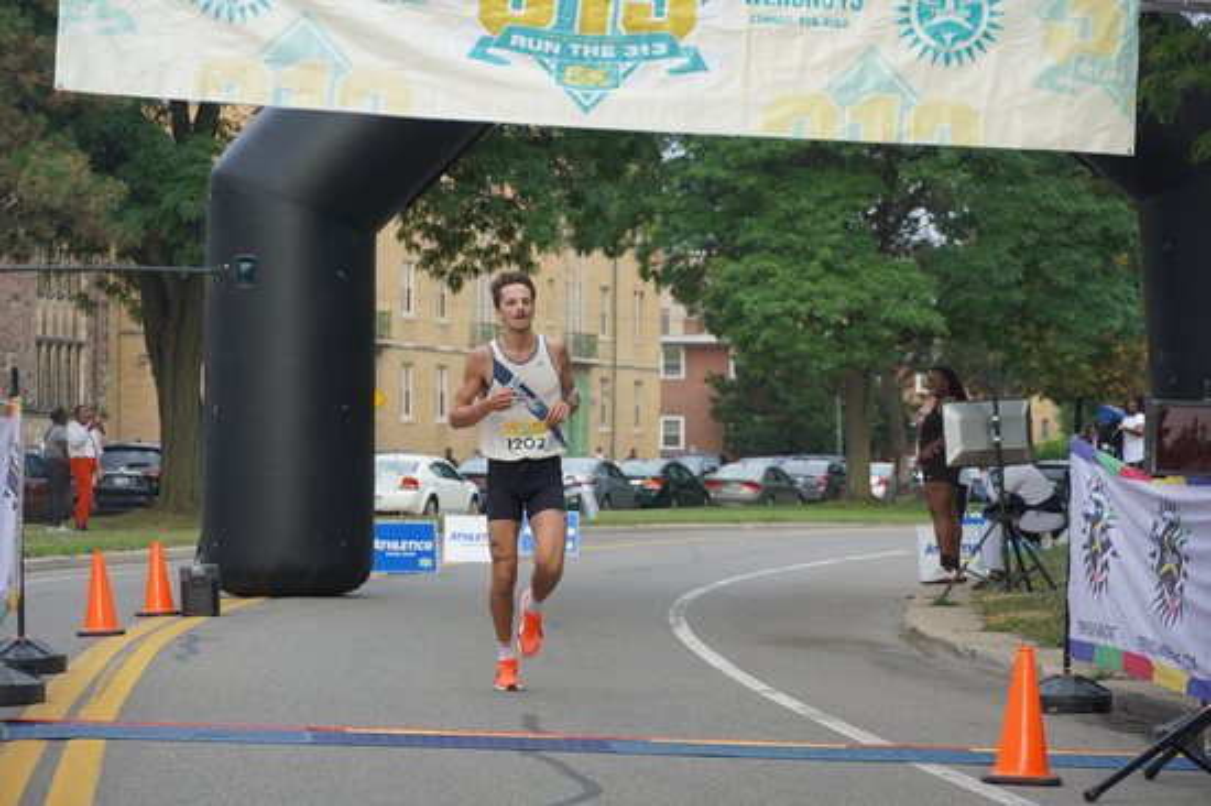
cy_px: 403
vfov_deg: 10.9
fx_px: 4236
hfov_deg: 16.3
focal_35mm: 126
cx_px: 606
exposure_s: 1/160
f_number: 5.6
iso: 160
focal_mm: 84
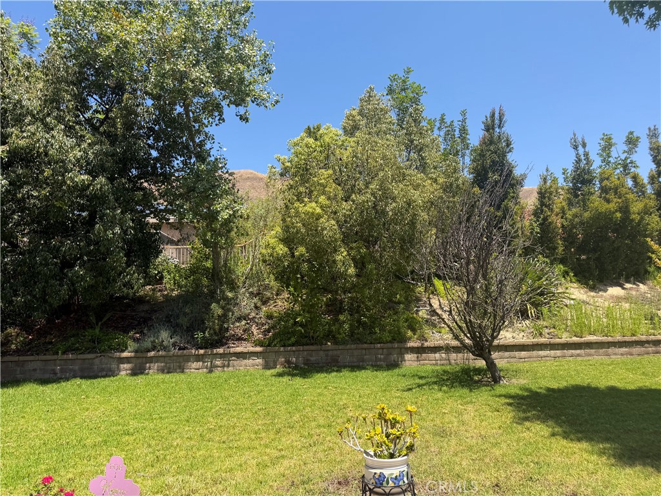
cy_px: 248
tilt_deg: +6.9
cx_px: 330
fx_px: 458
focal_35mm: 24
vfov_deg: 56.8
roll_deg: +1.7
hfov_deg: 71.6
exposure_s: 1/2110
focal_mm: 6.76
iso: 80
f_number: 1.78
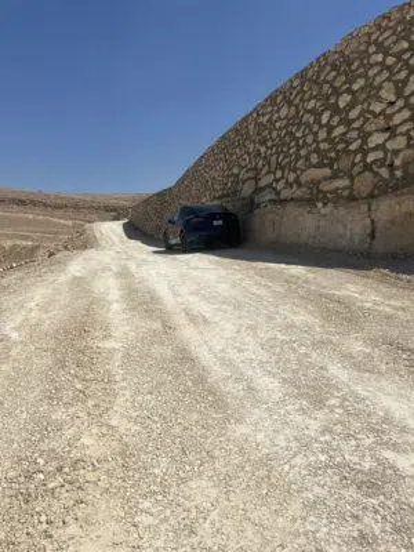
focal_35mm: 26
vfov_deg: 67.3
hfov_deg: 53.1
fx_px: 415
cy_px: 276
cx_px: 207
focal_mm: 5.1
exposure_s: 1/9901
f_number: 1.6
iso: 50
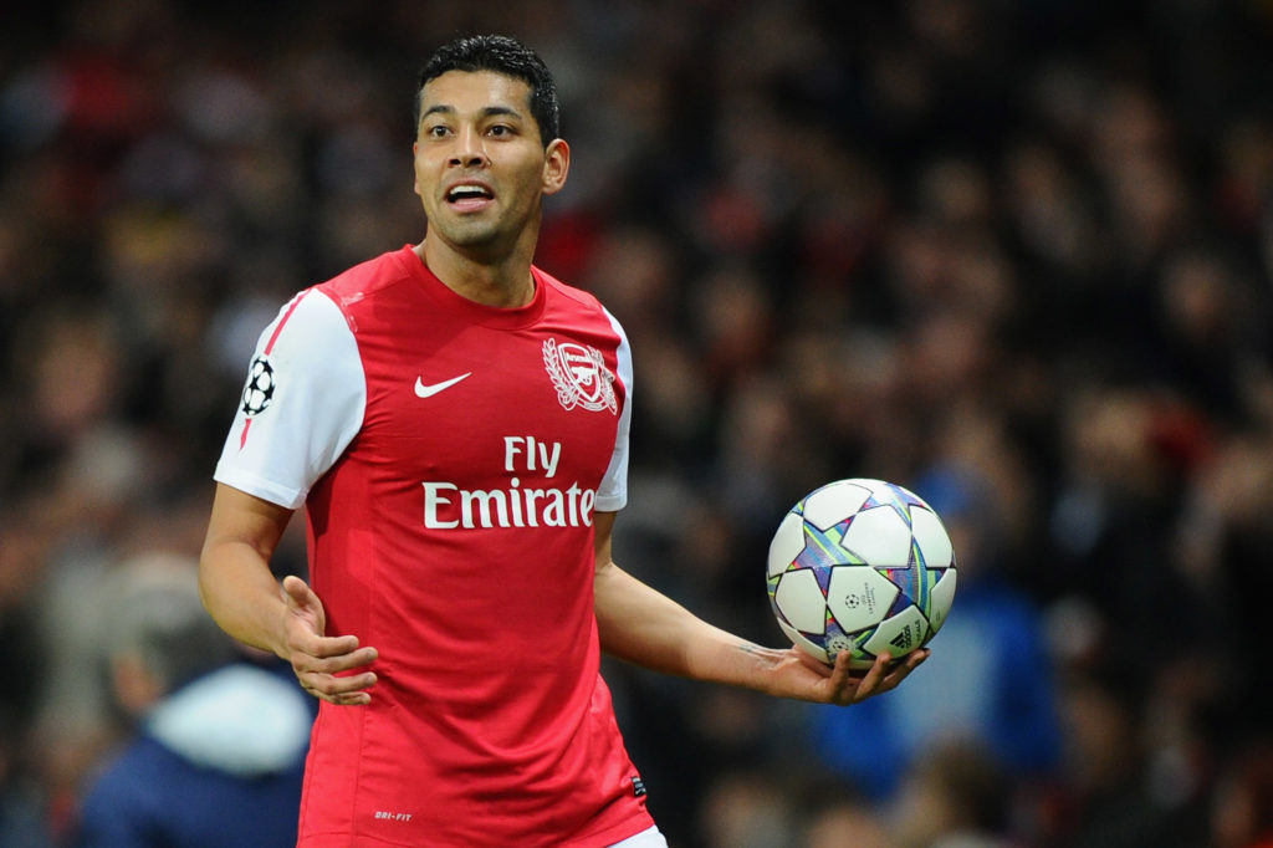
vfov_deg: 3.4
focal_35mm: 400
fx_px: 14139
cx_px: 636
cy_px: 424
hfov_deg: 5.2
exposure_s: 1/500
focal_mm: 400
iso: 1600
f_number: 2.8
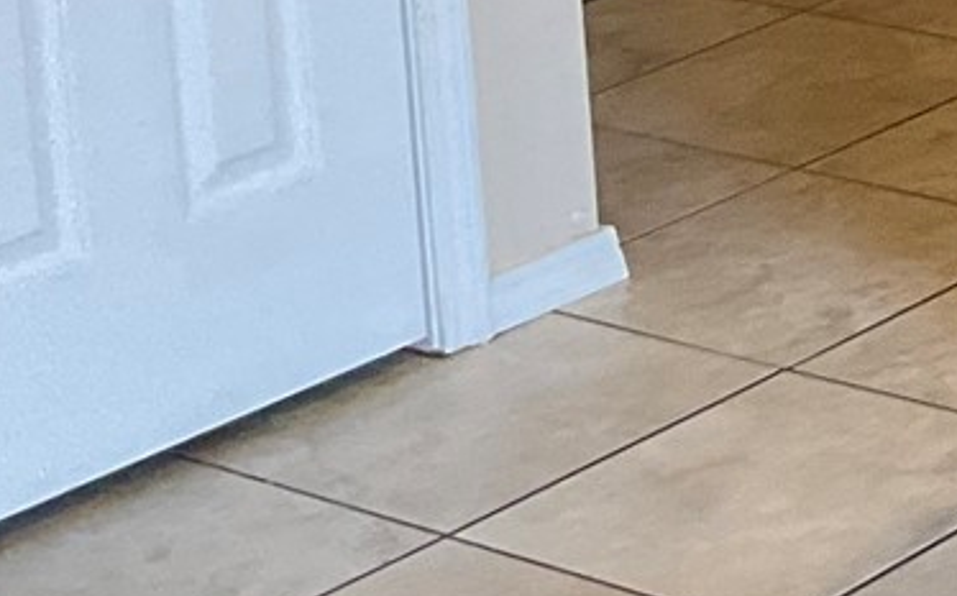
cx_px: 1891
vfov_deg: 7.8
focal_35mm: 158
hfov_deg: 11.9
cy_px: -719
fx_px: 4117
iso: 125
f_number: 1.8
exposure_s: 1/60
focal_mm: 3
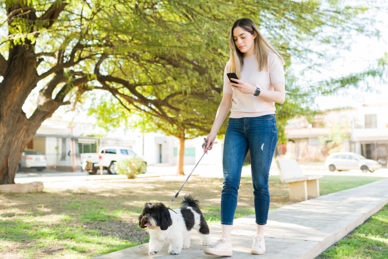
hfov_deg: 47.4
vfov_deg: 32.6
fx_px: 442
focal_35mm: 41
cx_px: 197
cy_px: 133
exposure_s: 1/200
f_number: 1.8
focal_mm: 35
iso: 100
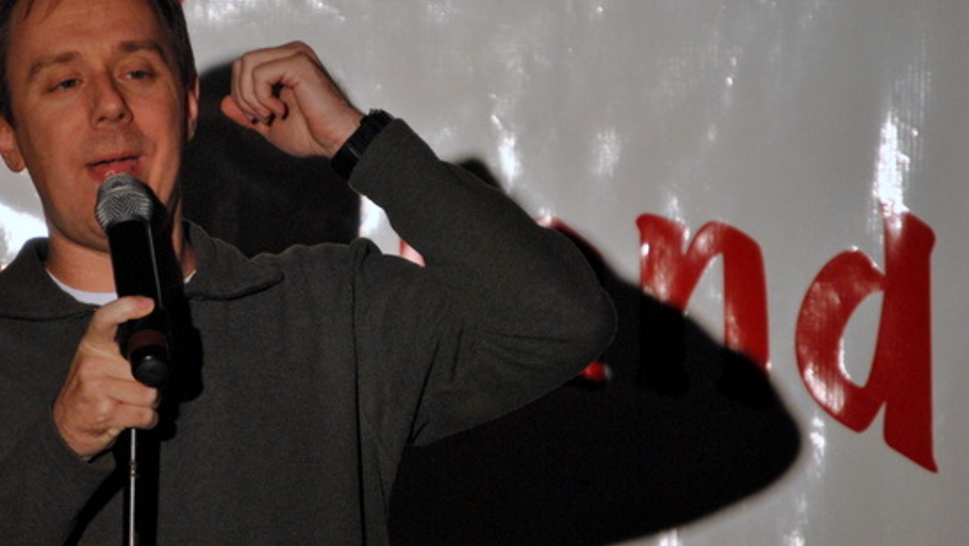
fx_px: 11822
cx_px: 269
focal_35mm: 460
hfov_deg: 4.7
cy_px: 234
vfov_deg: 2.6
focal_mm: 200
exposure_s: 1/100
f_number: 5.6
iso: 800
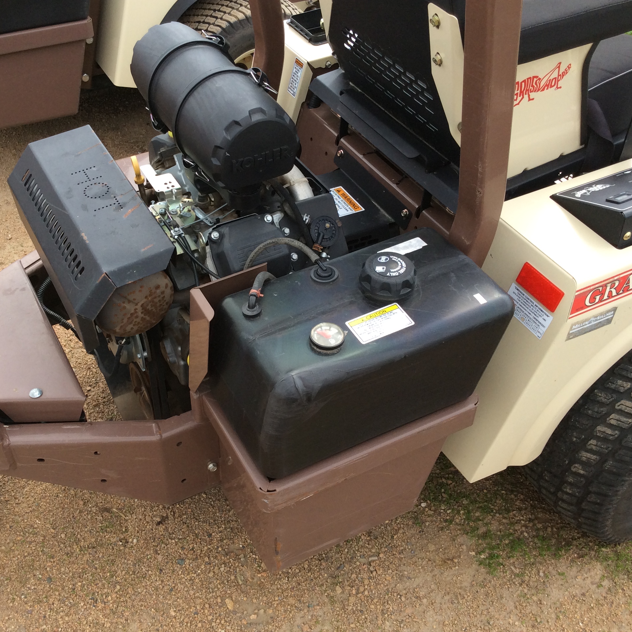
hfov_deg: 43.6
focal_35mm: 38
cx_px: 242
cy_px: 315
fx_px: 785
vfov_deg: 43.9
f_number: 2.4
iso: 32
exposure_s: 1/321
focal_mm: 3.3
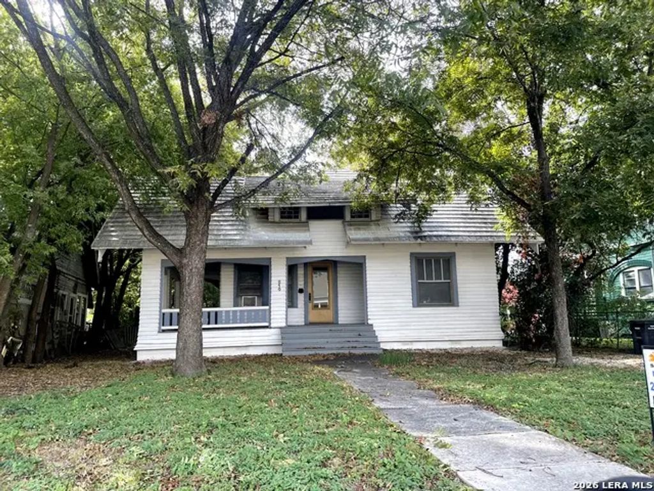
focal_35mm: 25
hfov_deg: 69.4
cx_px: 327
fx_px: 472
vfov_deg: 54.9
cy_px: 246
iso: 32
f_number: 1.6
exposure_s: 1/377
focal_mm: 5.1
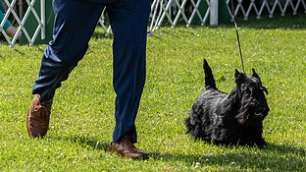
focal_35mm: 219
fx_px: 1776
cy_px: 5
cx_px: 264
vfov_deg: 5.5
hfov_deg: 9.8
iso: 800
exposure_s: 1/2000
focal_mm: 88
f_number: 4
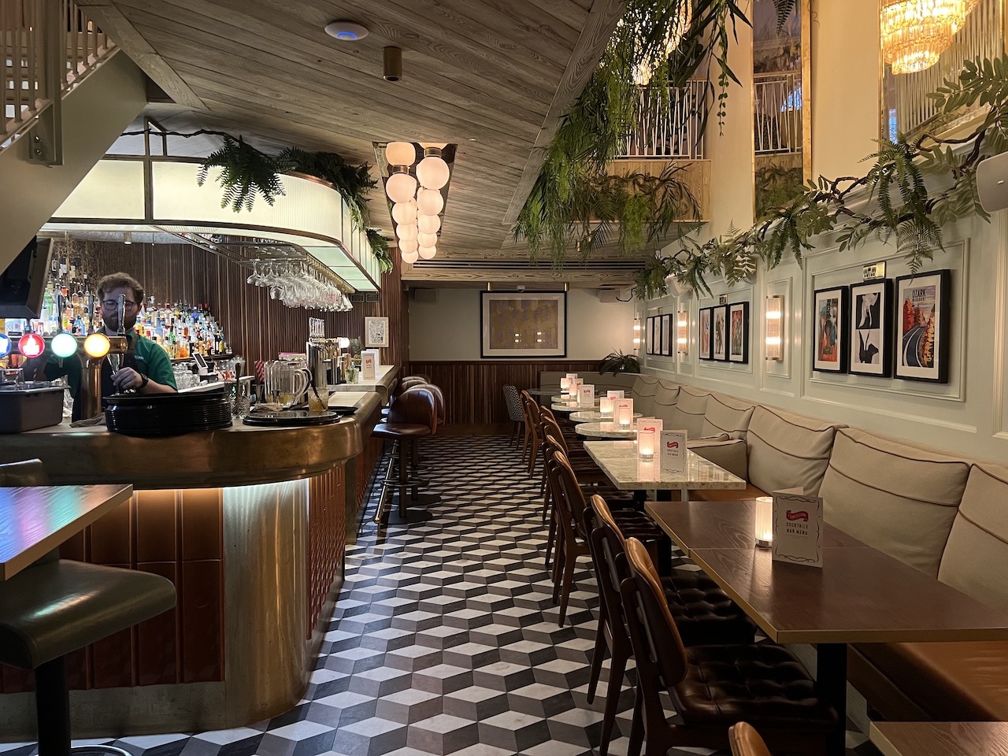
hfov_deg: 67.3
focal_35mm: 26
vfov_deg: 53.1
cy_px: 378
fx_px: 757
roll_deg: +0.4
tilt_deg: -4.2
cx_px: 504
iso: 500
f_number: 1.5
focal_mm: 5.7
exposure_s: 1/40
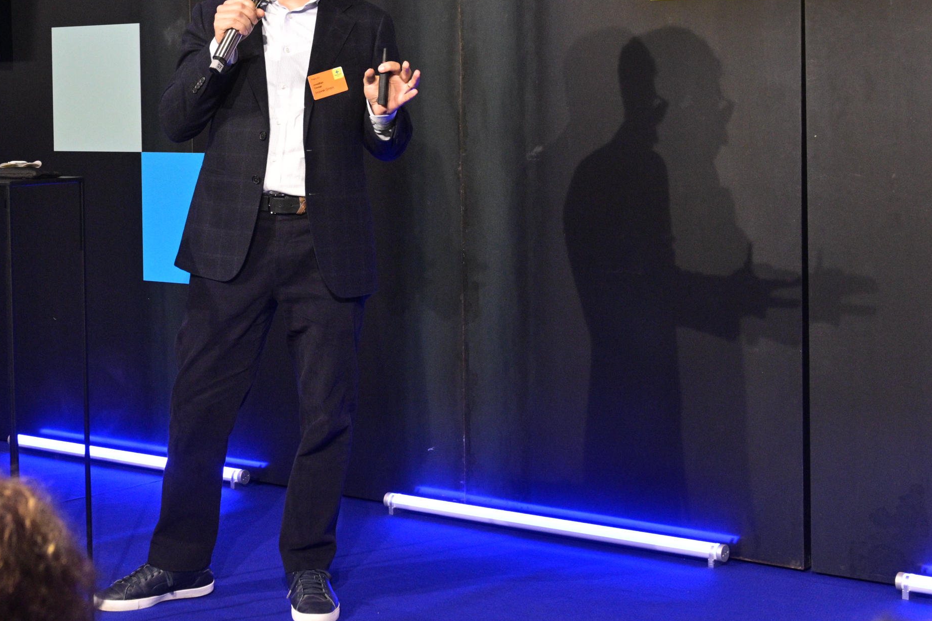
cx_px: 203
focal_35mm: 78
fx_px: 2019
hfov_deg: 25.6
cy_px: 163
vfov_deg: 17.4
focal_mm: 35
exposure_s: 1/250
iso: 2500
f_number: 5
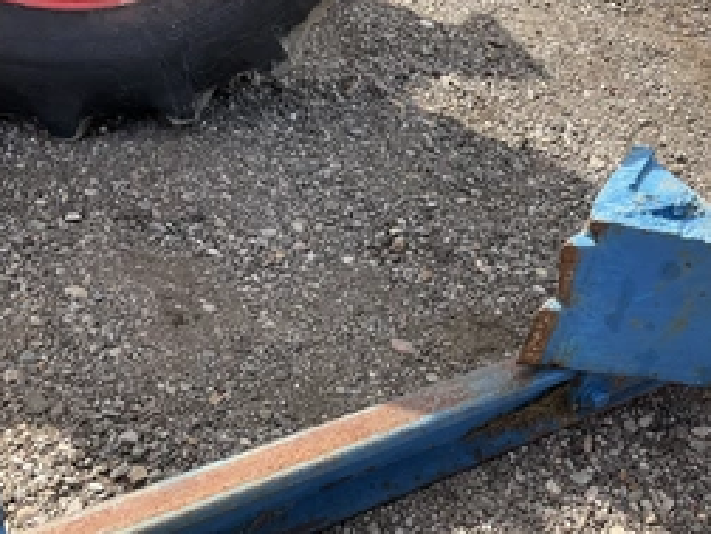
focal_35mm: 46
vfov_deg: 31.5
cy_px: 302
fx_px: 945
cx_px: 434
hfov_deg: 41.0
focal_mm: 3
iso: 25
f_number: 1.8
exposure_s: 1/719
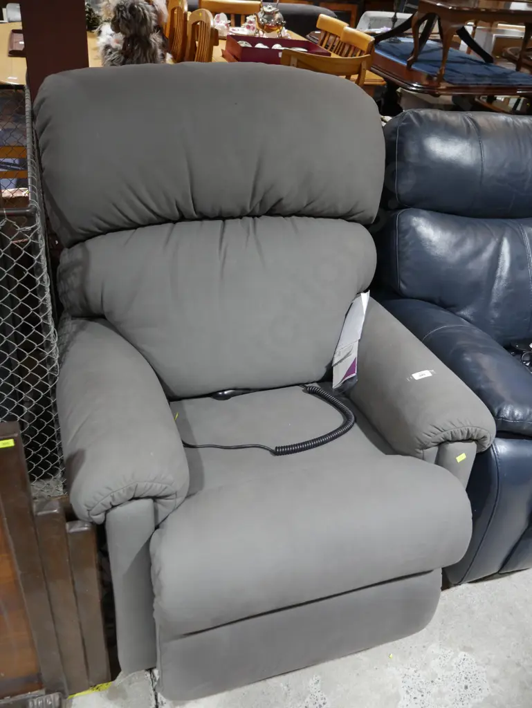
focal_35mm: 28
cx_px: 266
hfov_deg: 49.8
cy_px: 354
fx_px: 573
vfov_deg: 63.4
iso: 500
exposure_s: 1/60
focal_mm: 14
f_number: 3.5
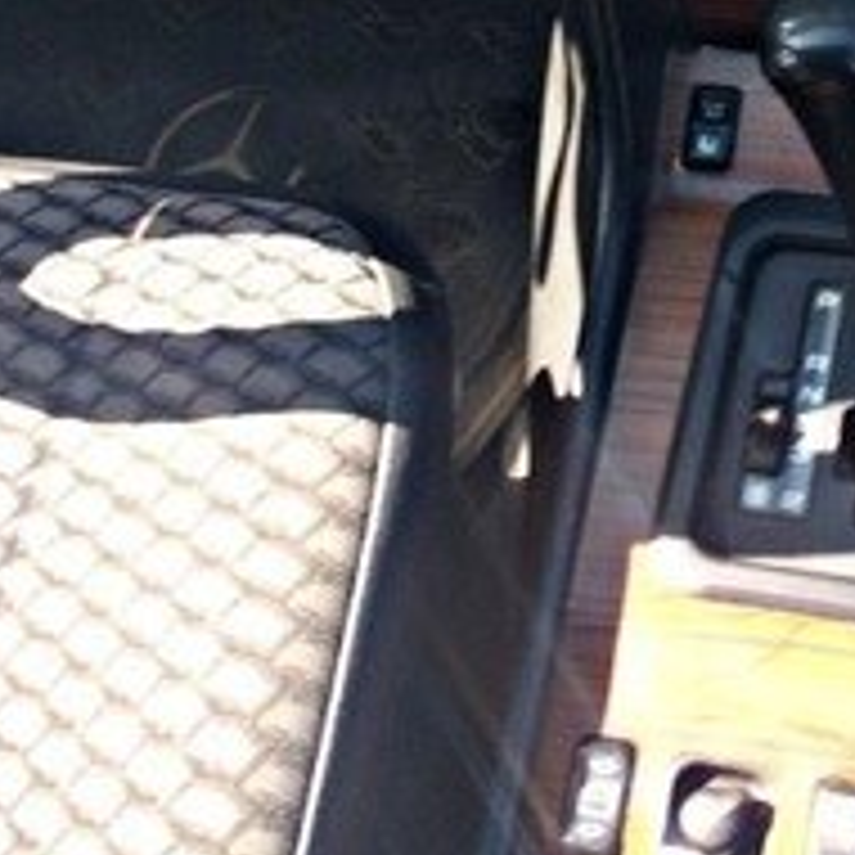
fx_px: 1872
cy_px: -184
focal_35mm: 67
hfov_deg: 25.4
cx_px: 639
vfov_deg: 23.4
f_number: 2.2
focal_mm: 4.15
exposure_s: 1/162
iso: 32
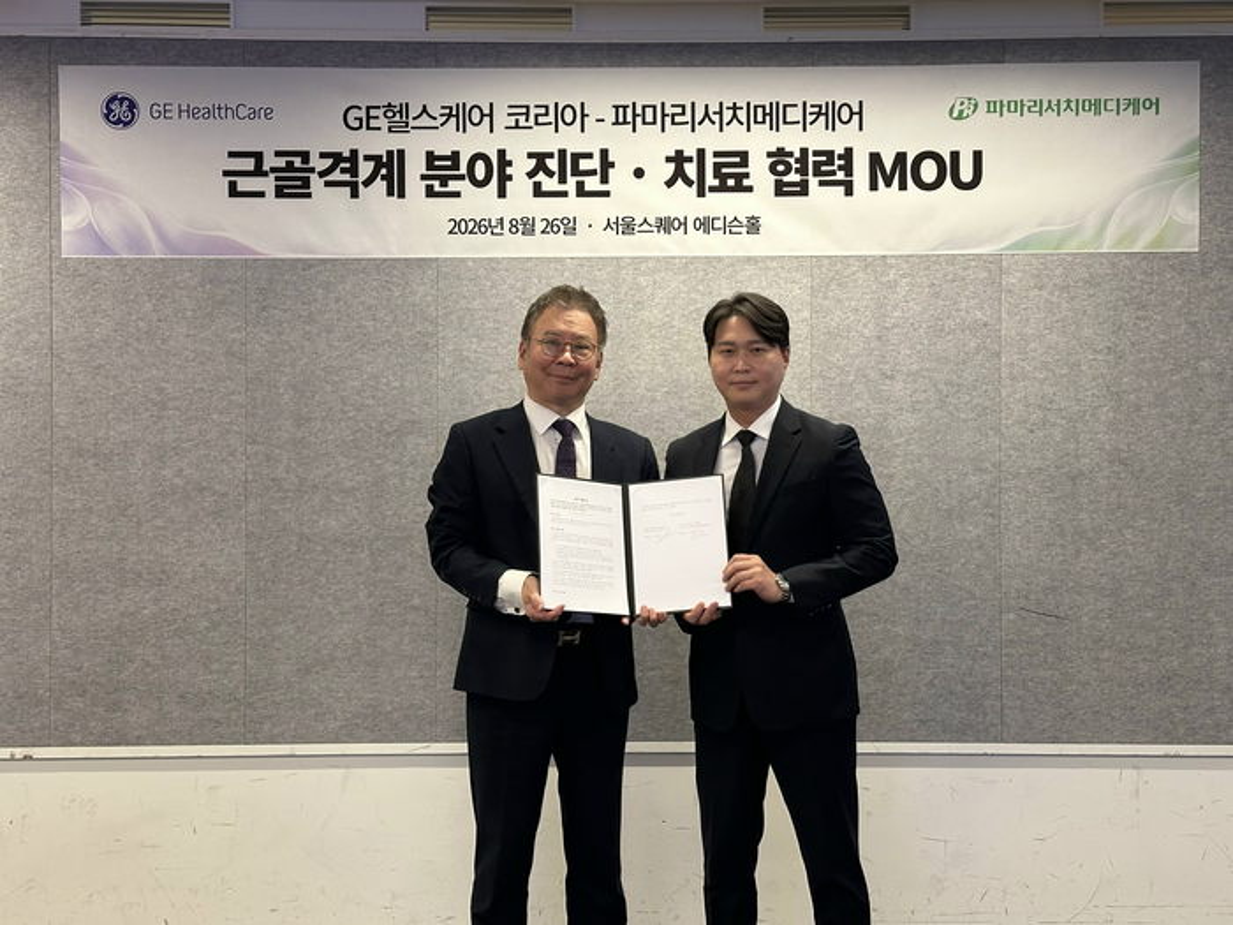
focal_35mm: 48
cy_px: 462
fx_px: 1710
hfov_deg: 39.7
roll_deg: +0.1
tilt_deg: -0.1
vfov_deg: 30.3
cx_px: 616
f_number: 1.78
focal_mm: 6.86
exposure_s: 1/60
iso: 200
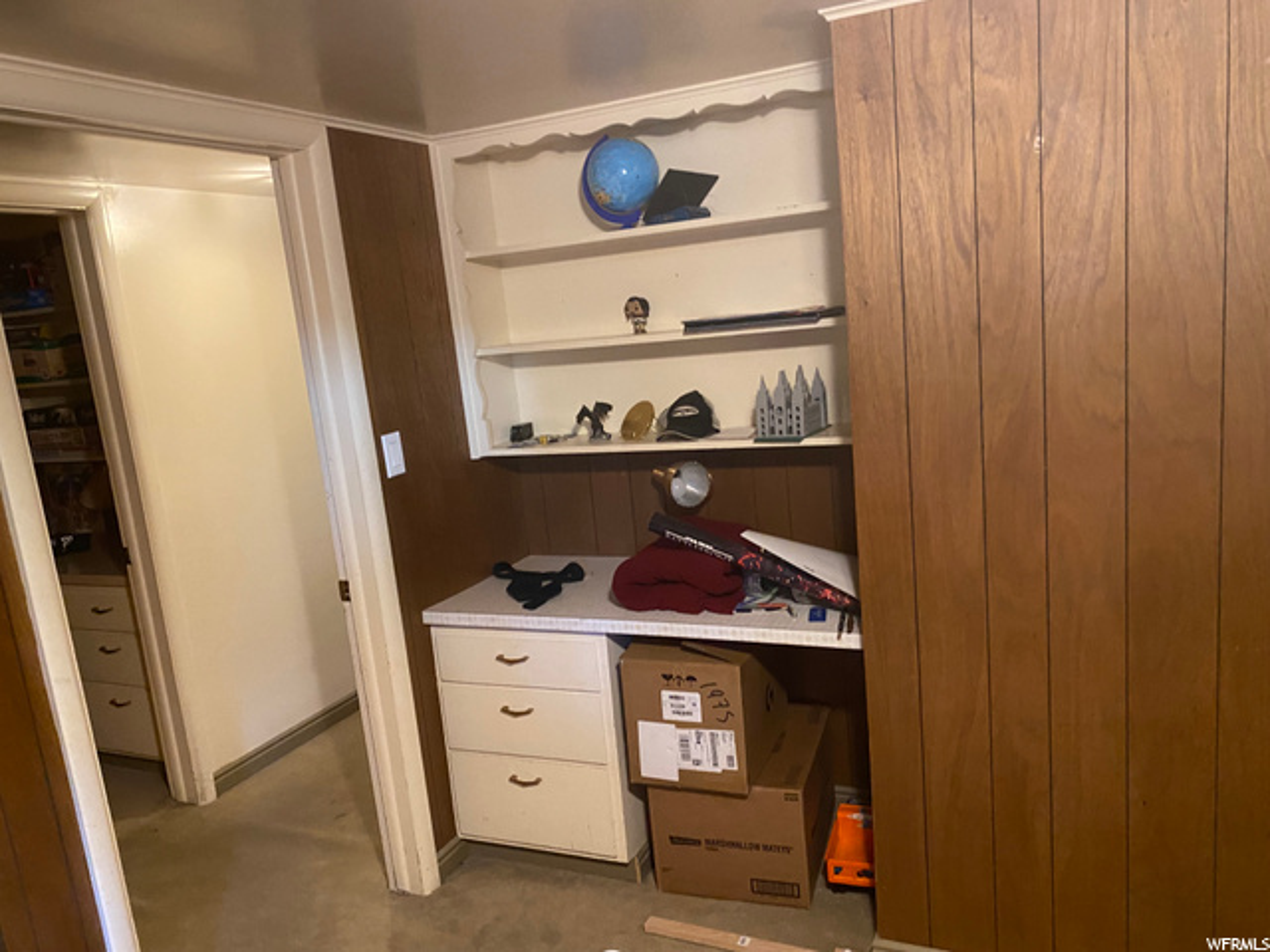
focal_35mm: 26
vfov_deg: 53.1
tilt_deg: -9.1
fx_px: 954
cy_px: 476
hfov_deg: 67.3
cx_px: 635
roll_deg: +5.7
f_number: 1.8
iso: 500
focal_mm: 4.25
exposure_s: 1/30
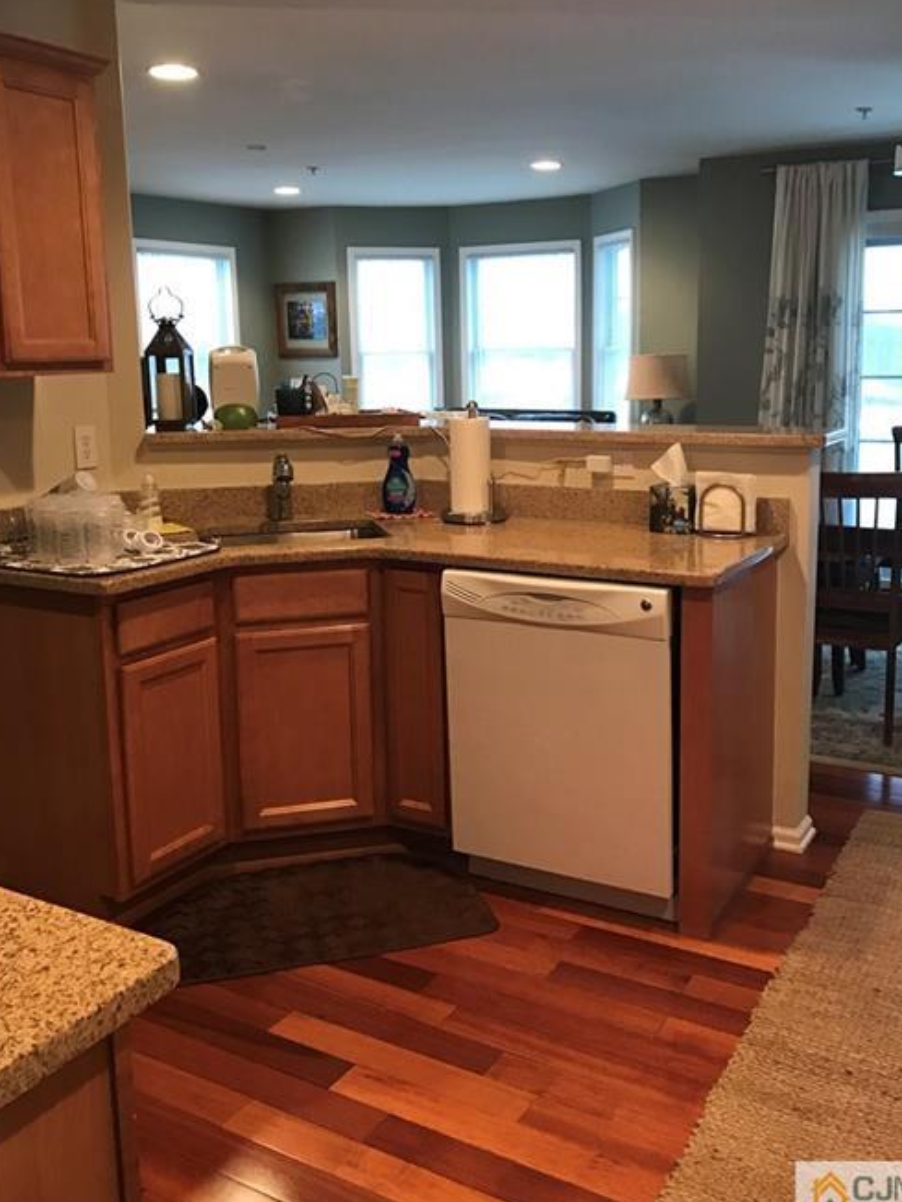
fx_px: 1147
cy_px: 518
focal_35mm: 33
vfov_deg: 55.2
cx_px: 476
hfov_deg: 42.9
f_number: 1.8
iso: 64
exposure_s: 1/15
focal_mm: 3.99
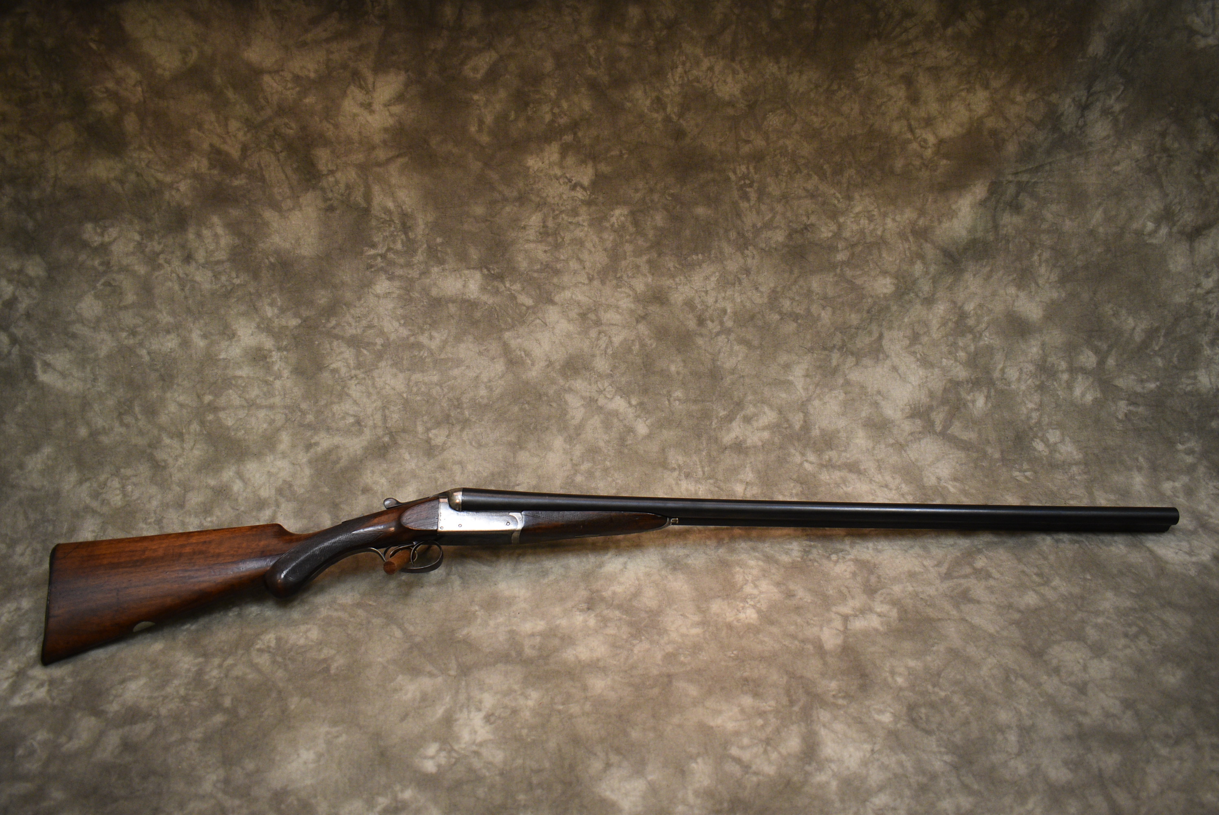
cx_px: 610
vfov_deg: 43.7
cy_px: 408
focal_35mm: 30
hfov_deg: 61.9
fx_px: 1017
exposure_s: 1/125
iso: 1000
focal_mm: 20
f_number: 3.5
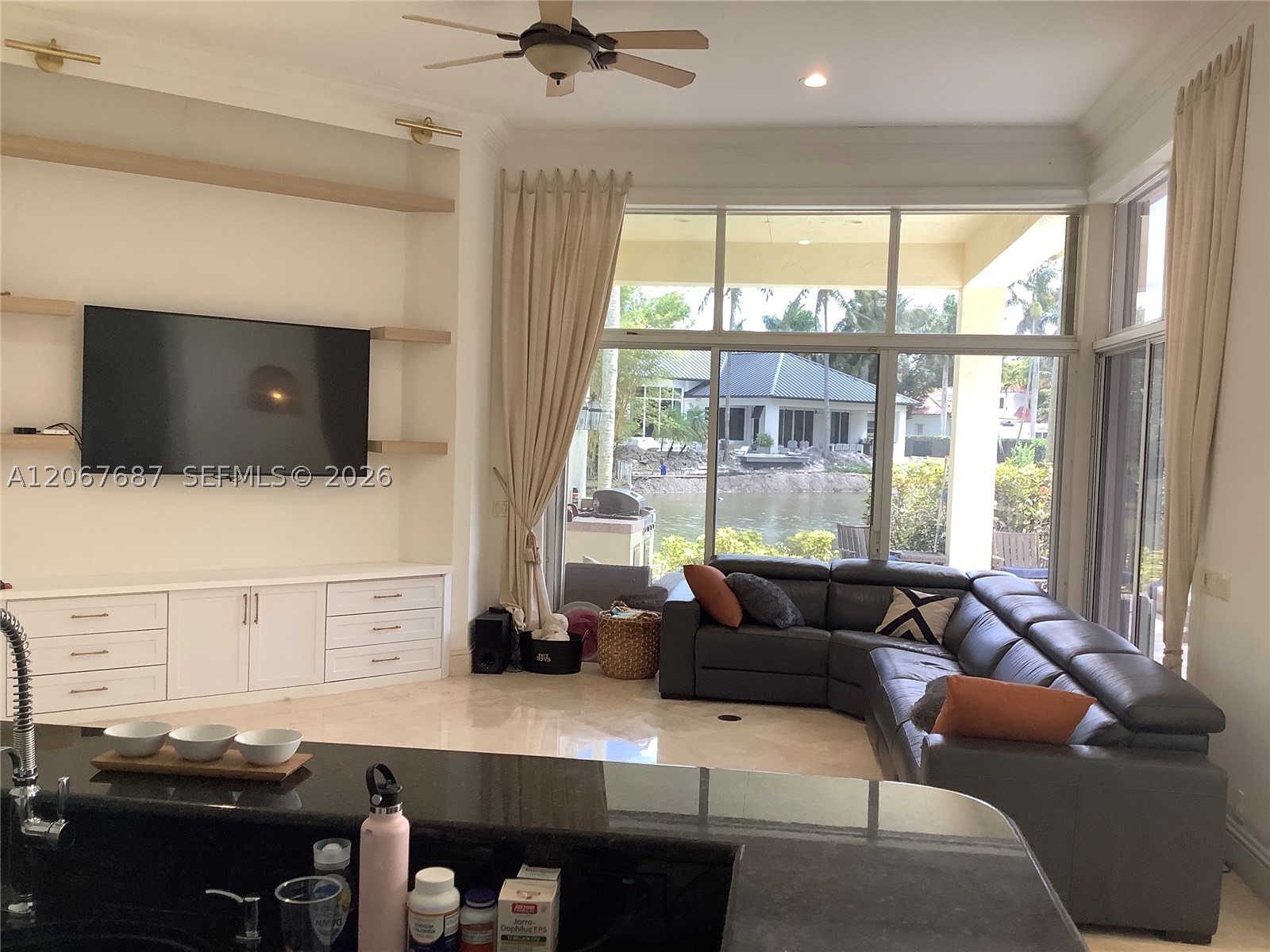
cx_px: 635
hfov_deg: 58.4
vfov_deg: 45.4
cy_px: 476
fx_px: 1137
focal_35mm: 31
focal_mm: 3.3
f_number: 2.4
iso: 80
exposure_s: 1/60
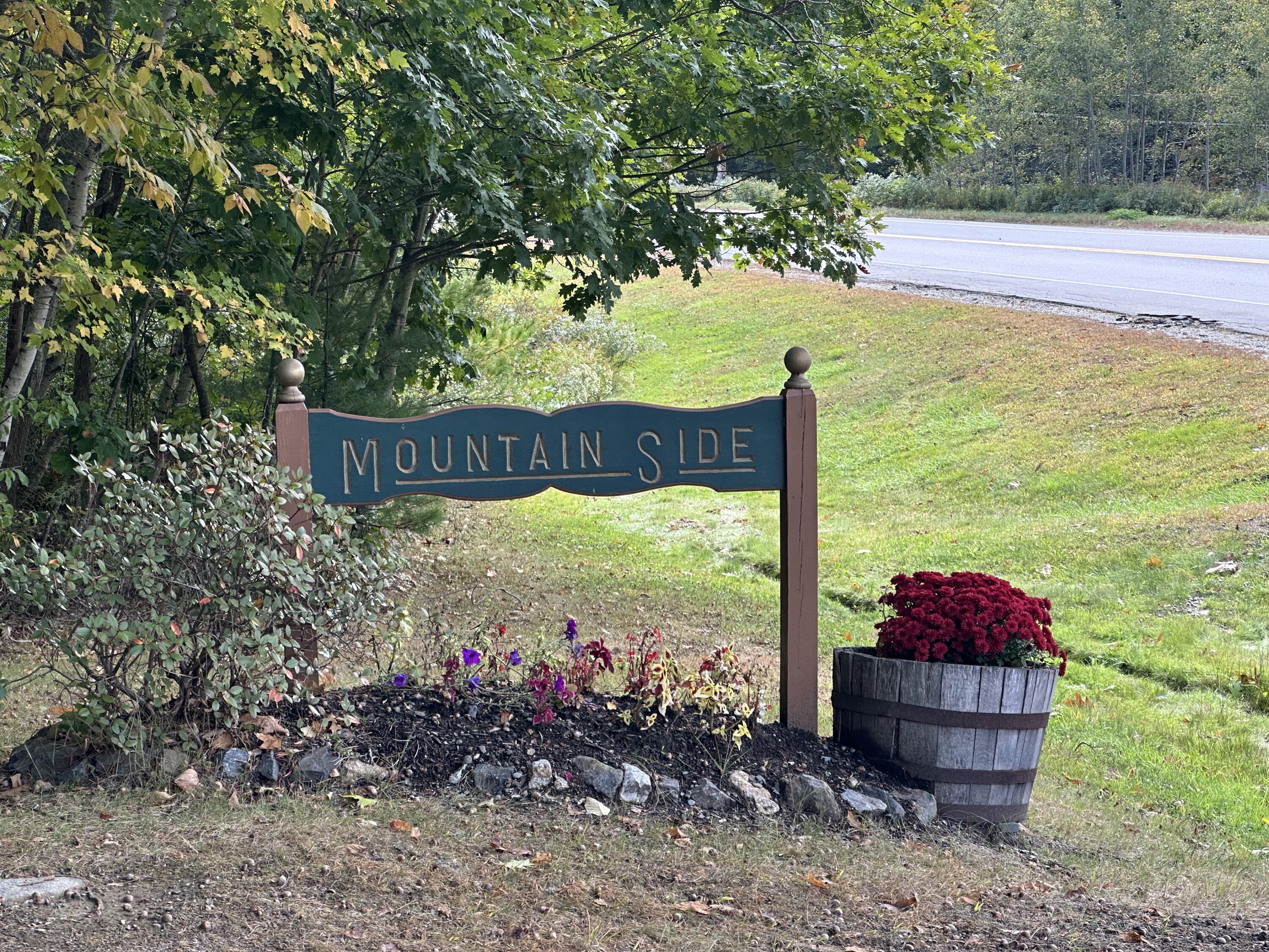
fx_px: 2823
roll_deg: +1.0
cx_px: 634
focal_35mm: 77
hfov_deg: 25.3
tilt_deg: -4.5
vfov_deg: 19.1
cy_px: 476
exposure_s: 1/99
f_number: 2.8
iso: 32
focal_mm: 9
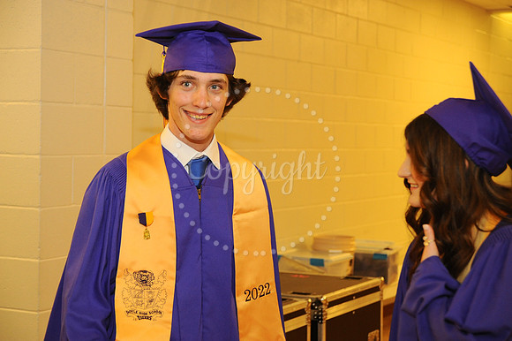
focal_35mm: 78
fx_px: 1109
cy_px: 170
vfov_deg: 17.5
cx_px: 256
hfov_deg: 26.0
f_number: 5.6
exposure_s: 1/80
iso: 2000
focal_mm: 78
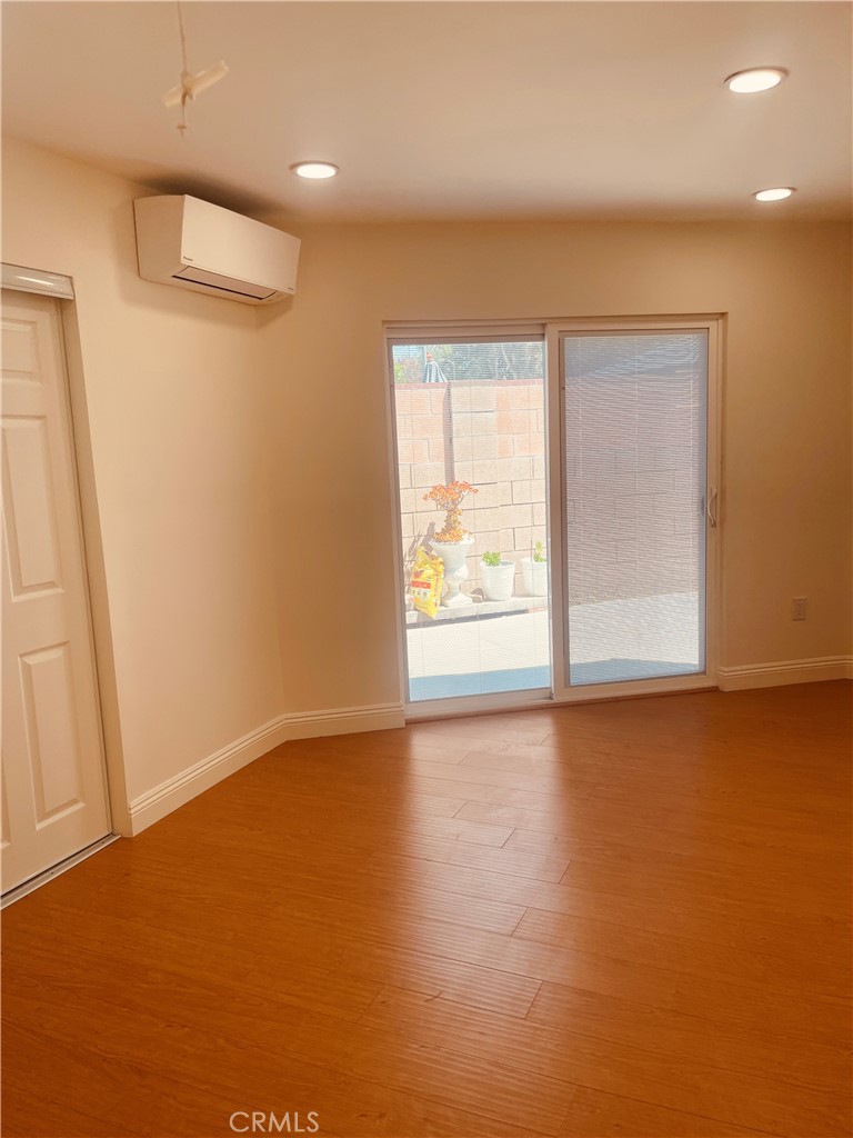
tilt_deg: -7.0
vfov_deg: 69.4
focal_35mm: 25
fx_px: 821
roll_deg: +2.8
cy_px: 569
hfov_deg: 54.9
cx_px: 426
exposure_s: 1/332
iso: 32
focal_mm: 5.1
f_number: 1.6
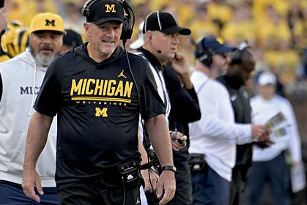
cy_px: 112
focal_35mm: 830
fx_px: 7083
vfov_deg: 1.7
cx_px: 105
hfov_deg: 2.5
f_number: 5.6
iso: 2000
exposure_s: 1/1250
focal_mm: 400
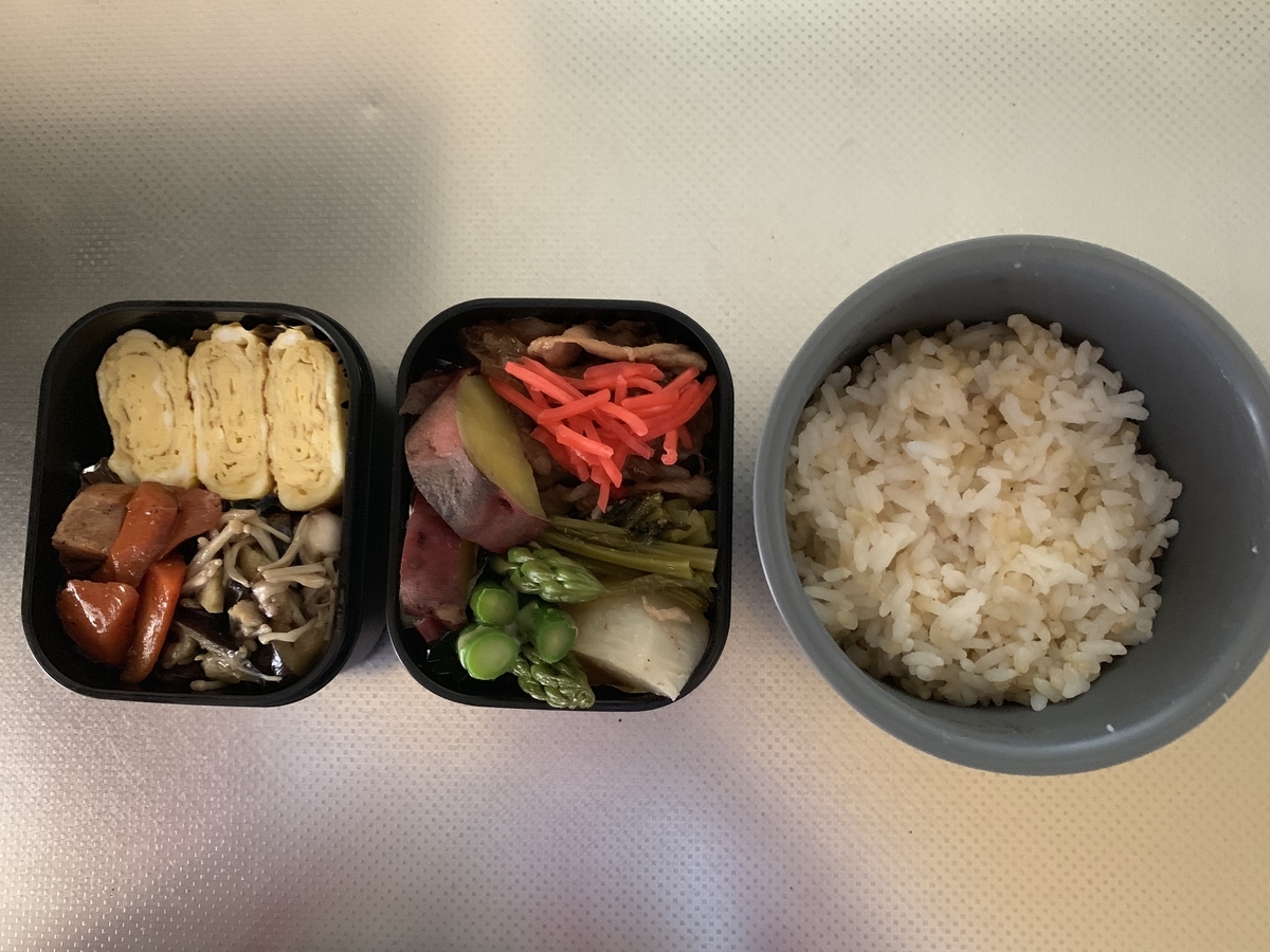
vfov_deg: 53.1
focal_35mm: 26
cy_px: 476
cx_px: 635
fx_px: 954
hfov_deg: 67.3
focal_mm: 4.25
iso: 640
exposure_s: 1/30
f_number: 1.8
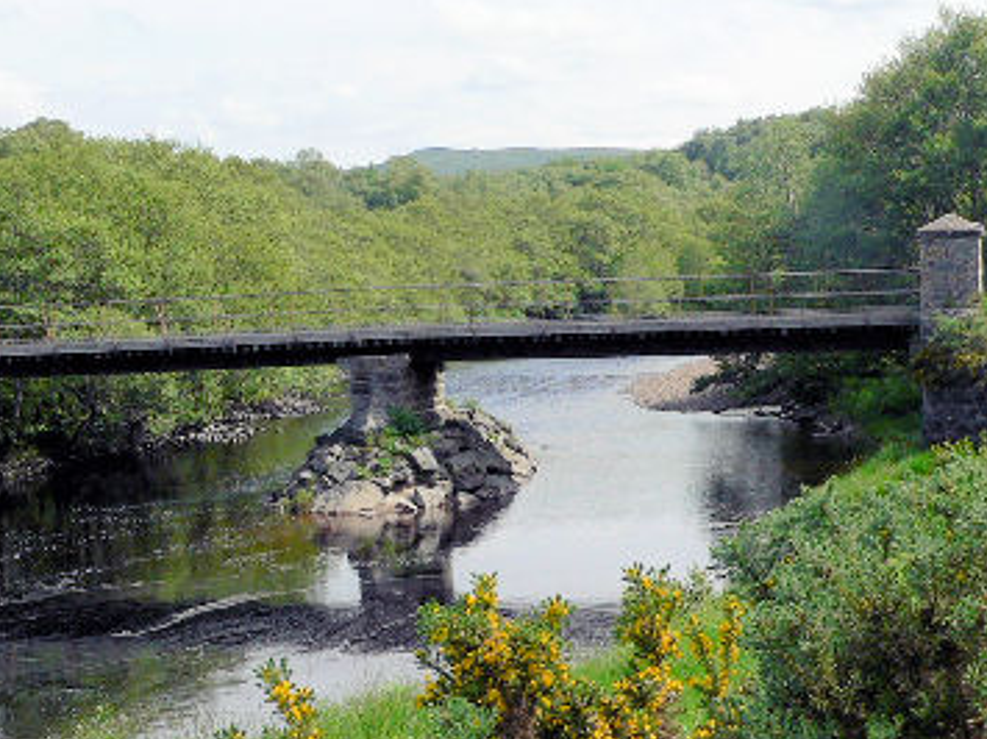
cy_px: 458
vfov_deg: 19.9
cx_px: 439
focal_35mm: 74
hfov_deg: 26.3
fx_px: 2109
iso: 80
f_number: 5.2
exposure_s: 1/500
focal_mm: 6.8
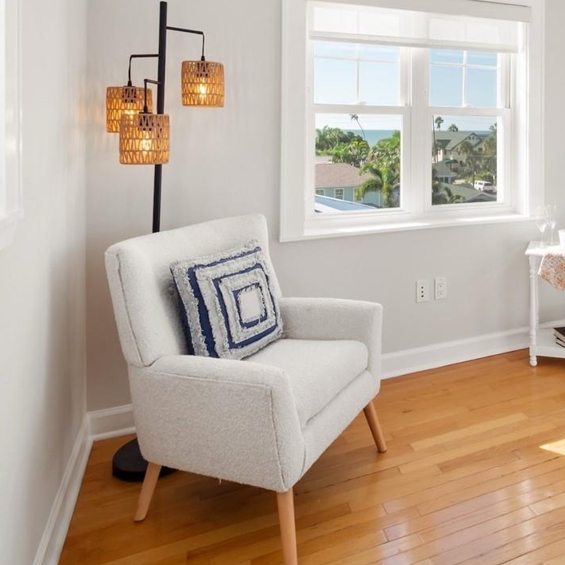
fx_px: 517
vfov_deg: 54.3
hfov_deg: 53.2
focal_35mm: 28
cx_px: 458
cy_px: 132
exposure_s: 1/50
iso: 200
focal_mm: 7
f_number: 7.1
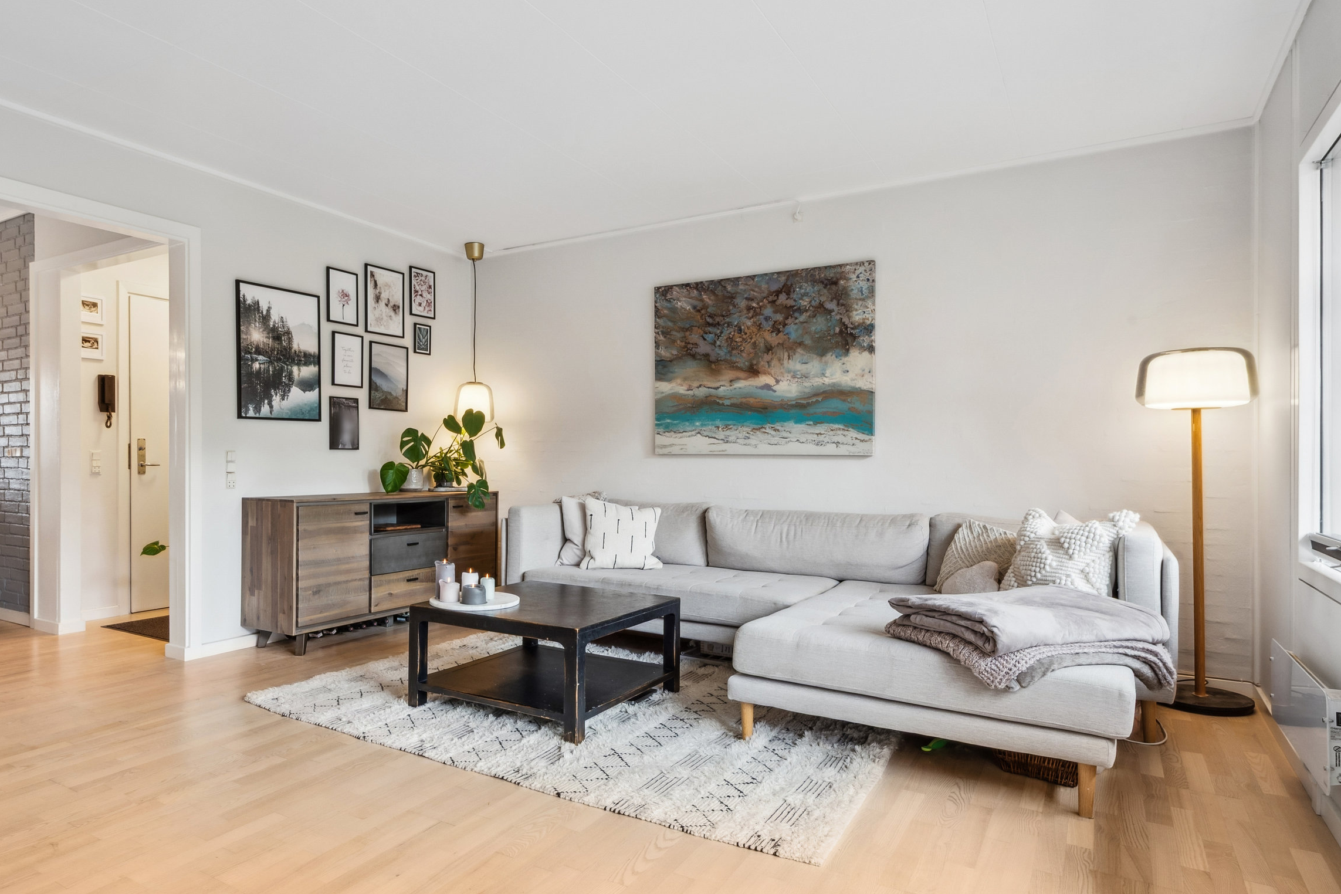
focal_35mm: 21
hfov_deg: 80.7
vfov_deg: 59.4
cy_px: 482
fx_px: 782
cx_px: 568
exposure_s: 1/6
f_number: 13
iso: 400
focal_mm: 16
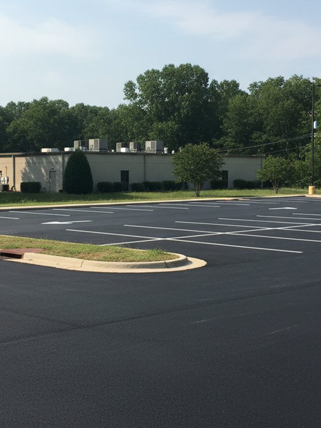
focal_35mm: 34
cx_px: 164
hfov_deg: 41.8
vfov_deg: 53.4
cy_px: 164
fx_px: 420
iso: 1506
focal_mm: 6.4
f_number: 1.8
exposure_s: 1/1444
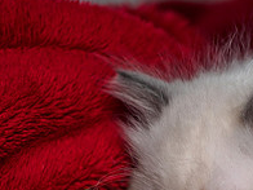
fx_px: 1082
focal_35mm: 148
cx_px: 280
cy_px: 211
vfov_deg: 9.9
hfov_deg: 13.1
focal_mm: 25
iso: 200
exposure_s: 1/60
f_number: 1.8
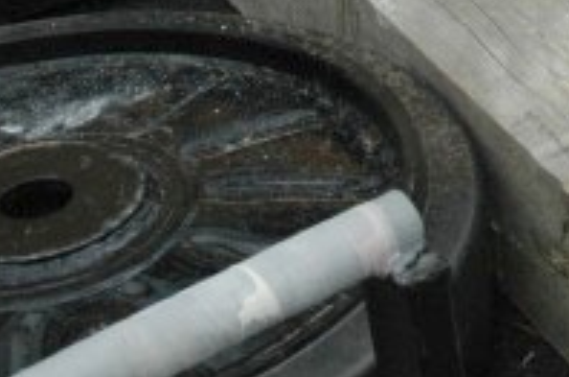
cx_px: 931
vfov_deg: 8.1
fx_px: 2586
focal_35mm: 164
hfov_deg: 11.8
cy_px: -272
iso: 500
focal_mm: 27
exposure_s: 1/400
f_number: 10
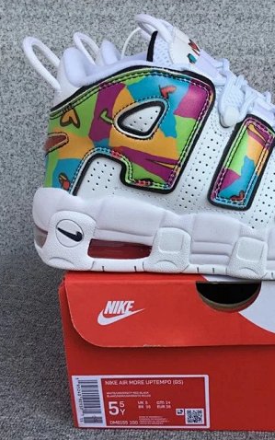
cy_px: 220
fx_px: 527
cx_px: 232
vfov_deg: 45.3
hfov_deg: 28.4
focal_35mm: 44
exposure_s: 1/926
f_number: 2.4
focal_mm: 3.3
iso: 25
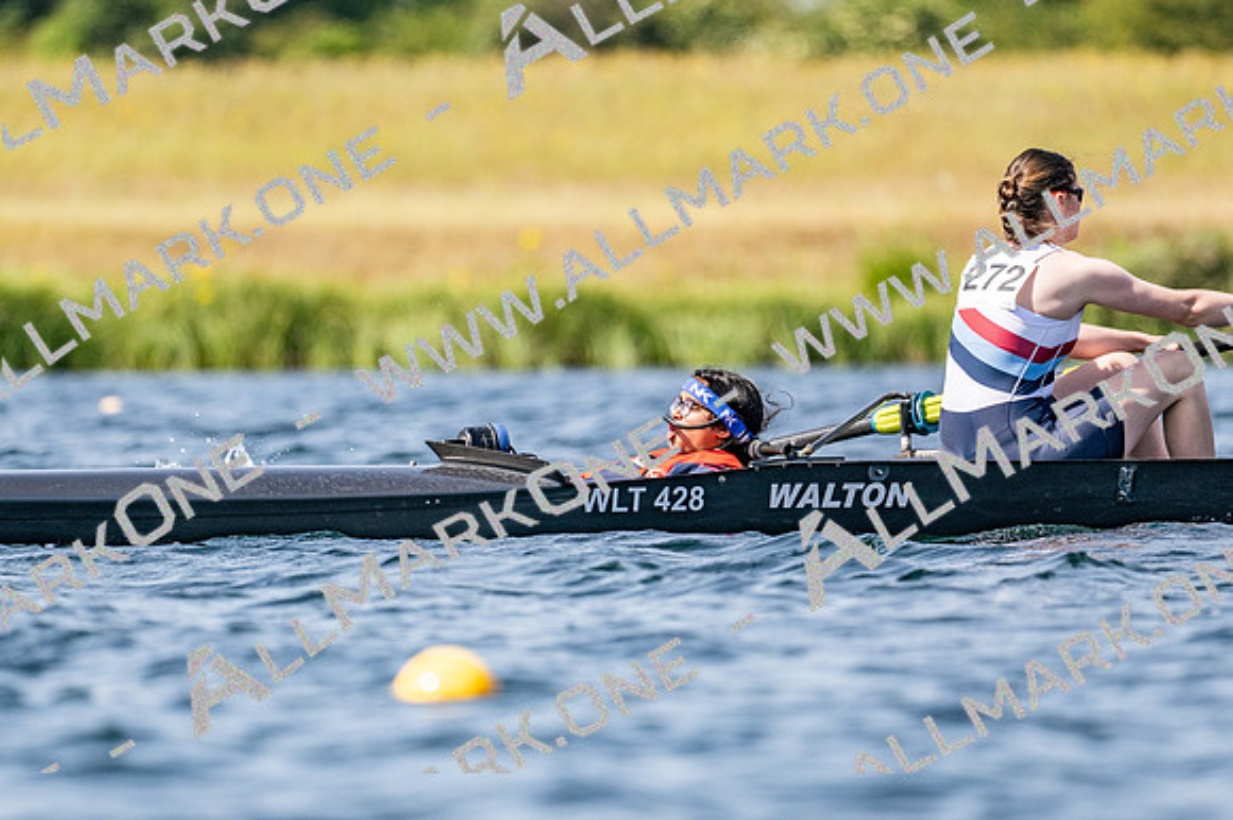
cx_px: 616
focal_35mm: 600
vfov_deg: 2.3
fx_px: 20537
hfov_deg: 3.4
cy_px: 410
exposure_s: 1/2500
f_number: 4.5
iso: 250
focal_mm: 400
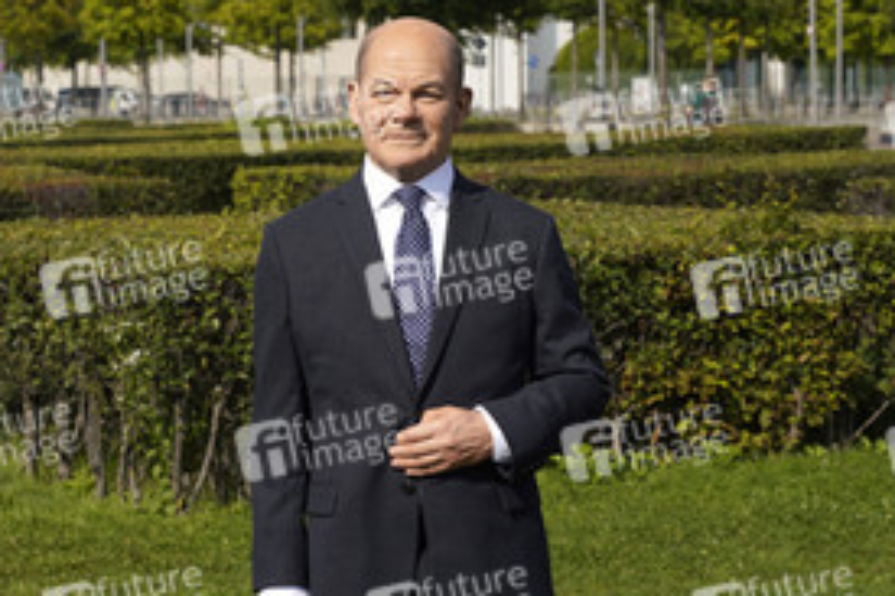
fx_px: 2609
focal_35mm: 105
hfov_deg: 19.4
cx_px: 363
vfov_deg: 13.0
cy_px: 199
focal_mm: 64
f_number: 6.3
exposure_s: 1/640
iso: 100
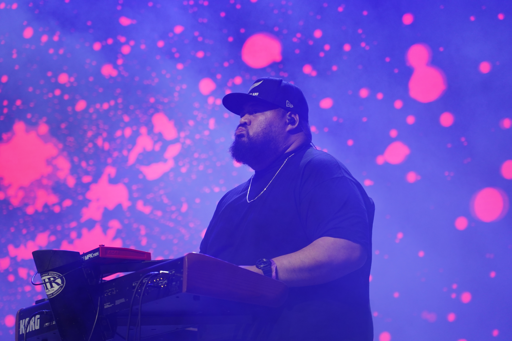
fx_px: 1493
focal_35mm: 105
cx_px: 256
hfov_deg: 19.5
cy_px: 170
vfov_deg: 13.0
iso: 1600
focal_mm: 105
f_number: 4
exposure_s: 1/160
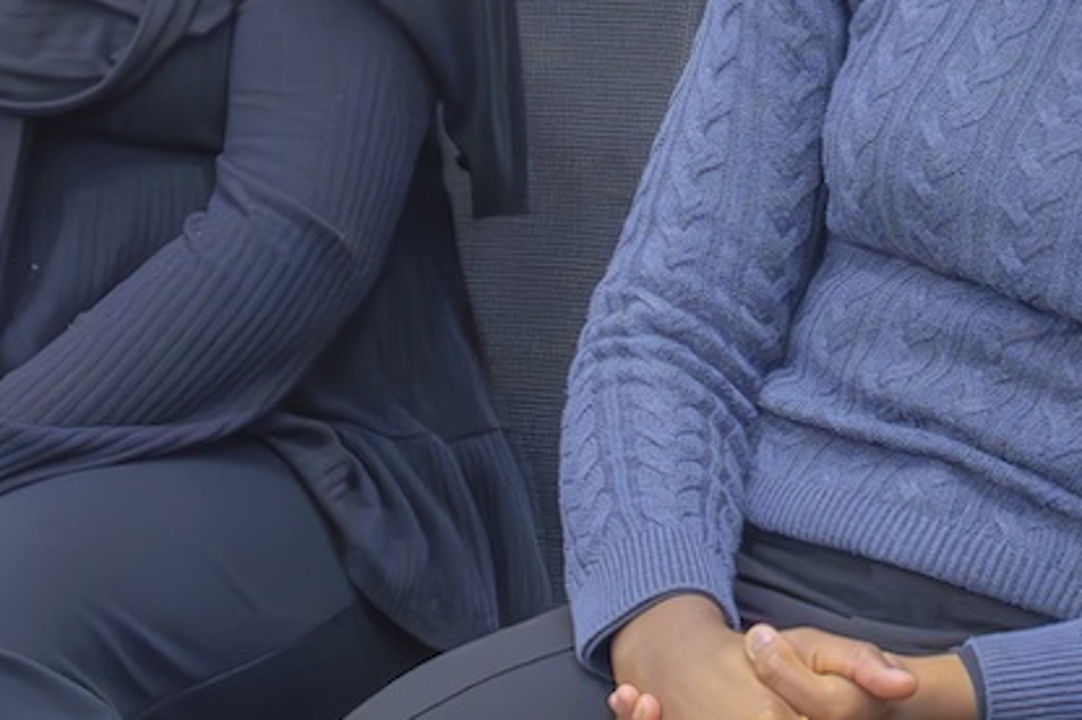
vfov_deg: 2.7
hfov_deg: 4.1
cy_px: -303
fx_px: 15196
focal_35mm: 506
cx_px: 972
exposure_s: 1/125
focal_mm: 105
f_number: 4
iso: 4000
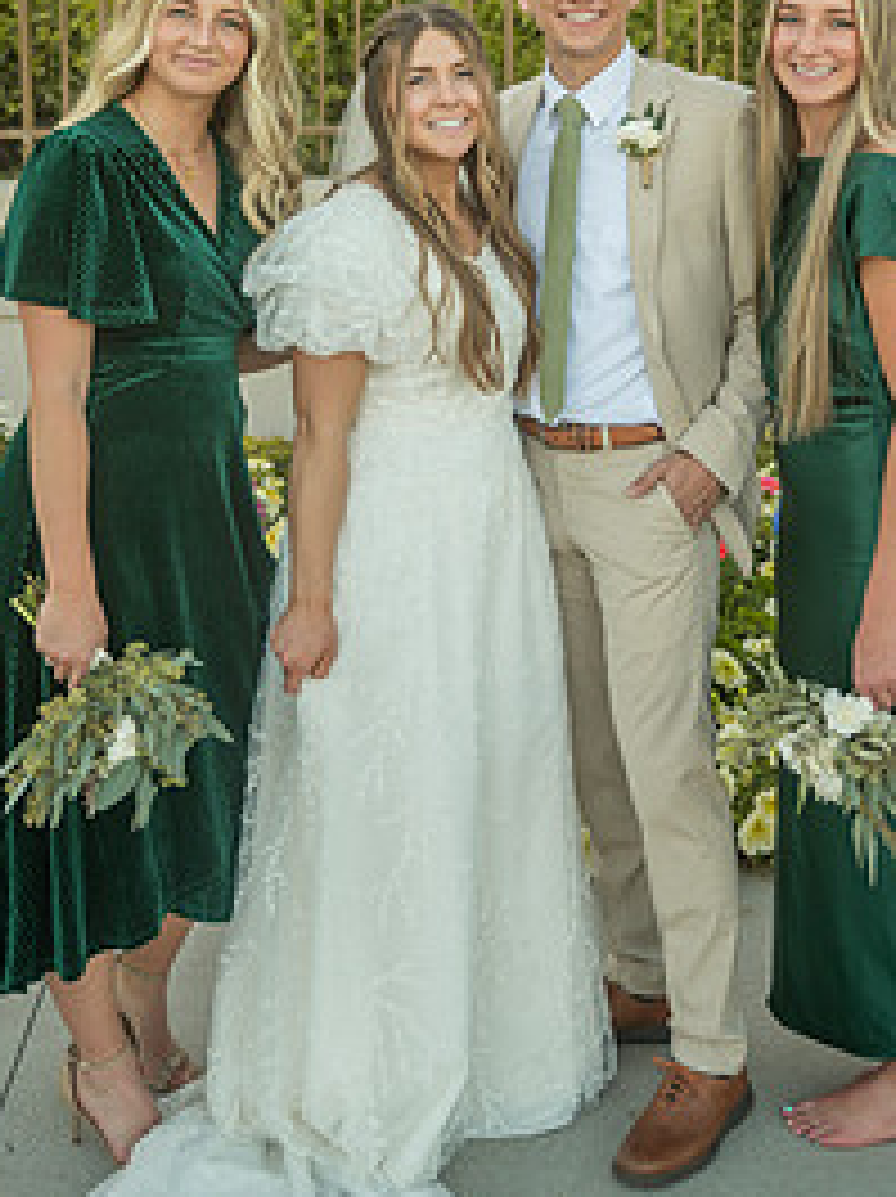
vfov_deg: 36.0
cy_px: 297
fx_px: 1798
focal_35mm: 52
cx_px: 534
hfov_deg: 27.9
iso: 640
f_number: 2.8
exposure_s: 1/1600
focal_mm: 32
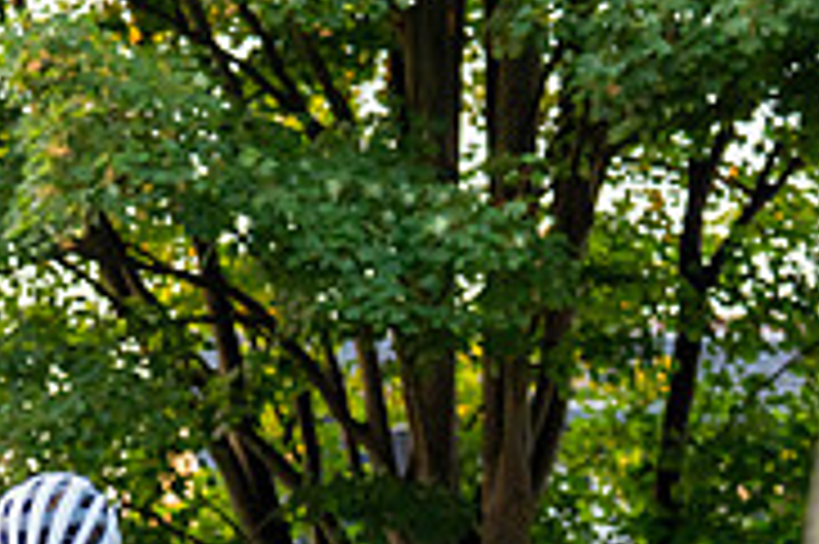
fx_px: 5069
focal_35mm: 223
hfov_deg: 9.1
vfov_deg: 6.1
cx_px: -126
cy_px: 843
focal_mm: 70
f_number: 2.8
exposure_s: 1/1000
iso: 2000
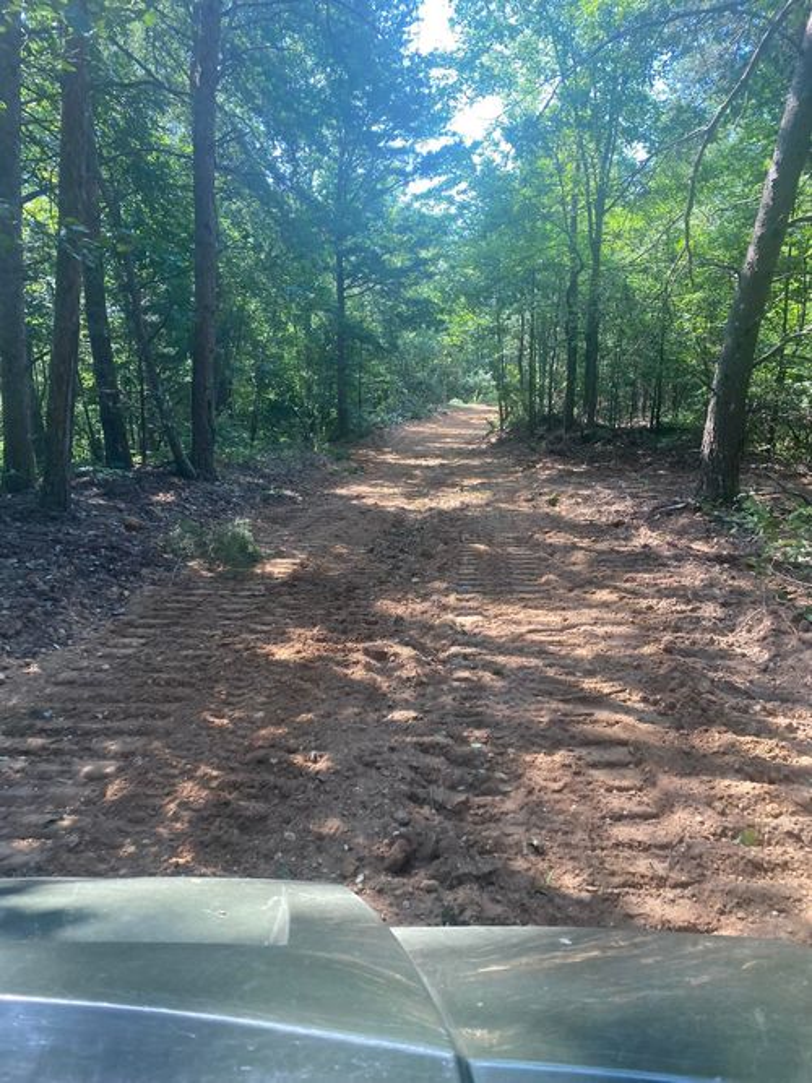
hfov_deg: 53.0
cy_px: 542
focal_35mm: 26
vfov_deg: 67.3
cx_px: 406
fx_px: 813
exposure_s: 1/122
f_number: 1.8
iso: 32
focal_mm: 4.25
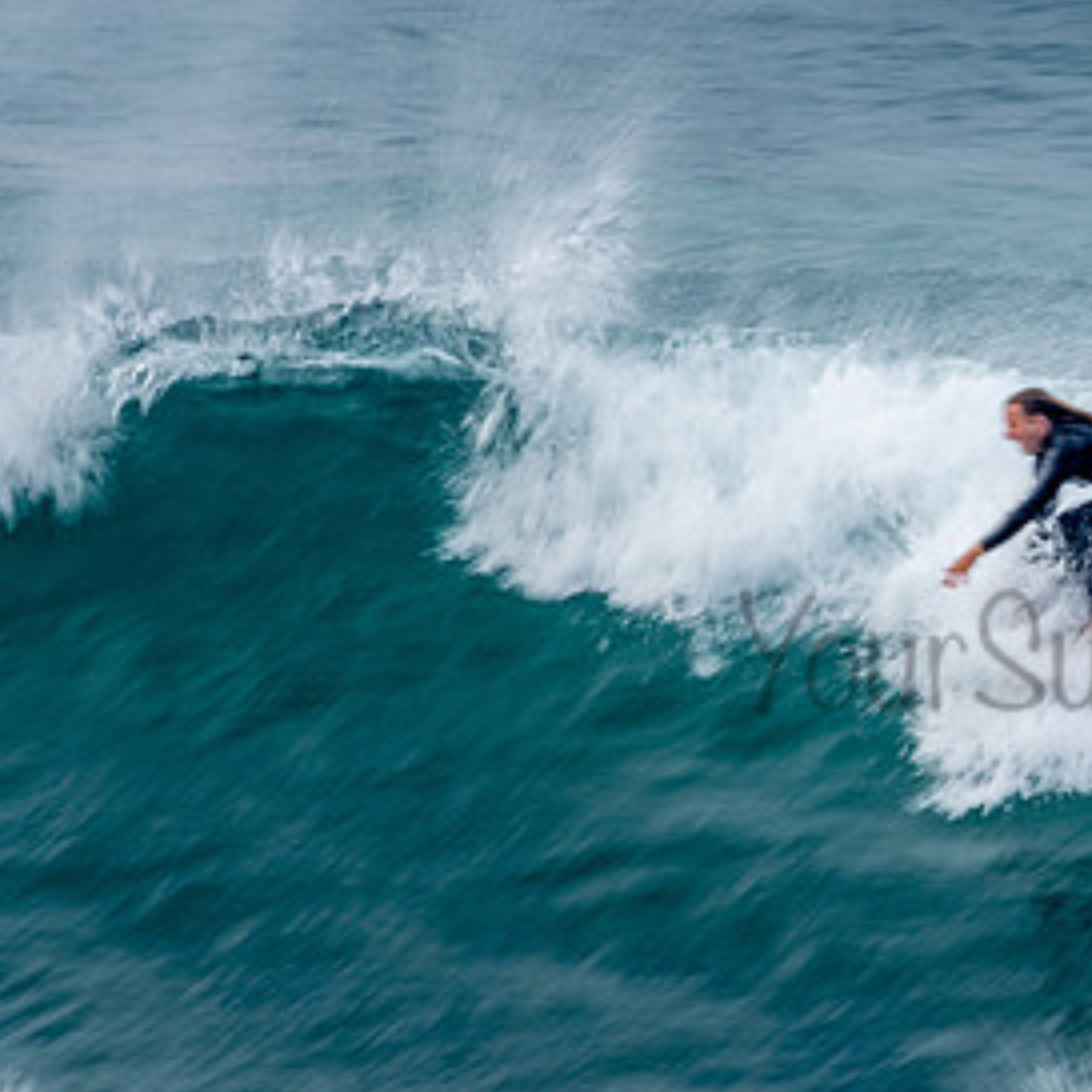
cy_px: 618
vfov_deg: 1.3
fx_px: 46469
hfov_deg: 1.3
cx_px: 1152
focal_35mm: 1302
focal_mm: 480
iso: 100
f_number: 22
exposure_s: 1/25
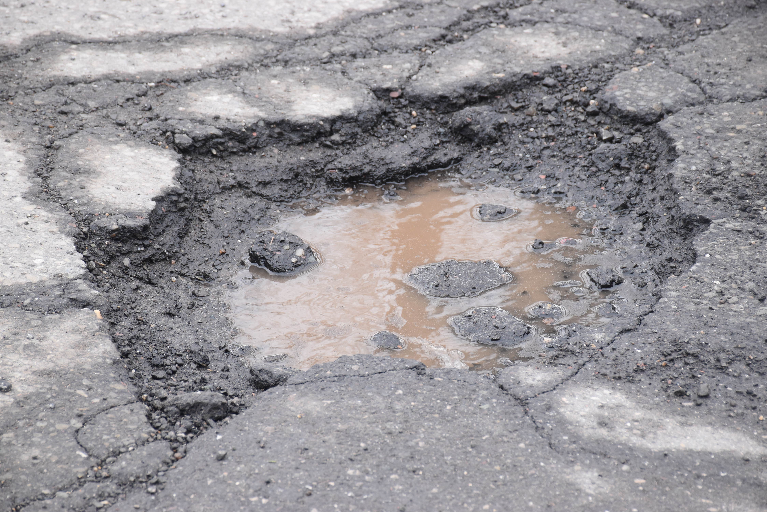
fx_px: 3580
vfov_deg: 8.2
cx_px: 384
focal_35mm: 168
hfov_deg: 12.2
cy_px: 256
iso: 400
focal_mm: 112
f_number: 8
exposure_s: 1/250
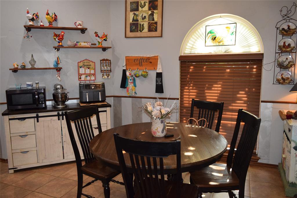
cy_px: 99
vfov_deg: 47.9
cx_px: 148
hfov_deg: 67.4
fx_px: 223
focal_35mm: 27
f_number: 4.5
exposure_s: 1/80
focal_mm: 18
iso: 800
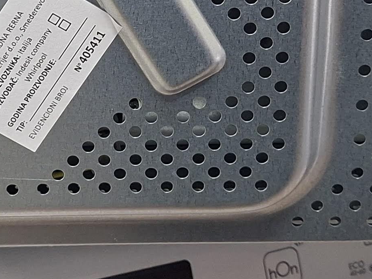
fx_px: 1075
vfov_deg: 14.4
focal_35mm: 100
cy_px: -34
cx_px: 2
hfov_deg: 19.1
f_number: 1.8
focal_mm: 5.54
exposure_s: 1/50
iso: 250
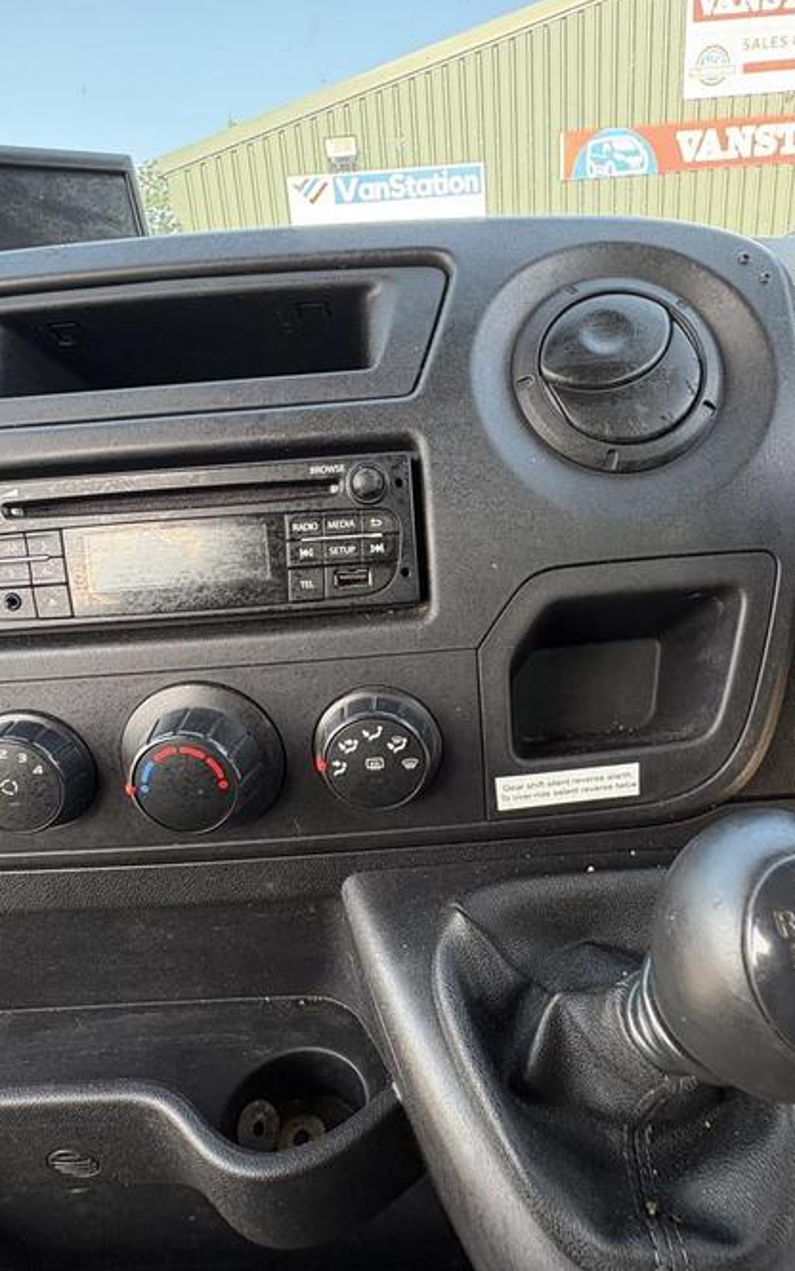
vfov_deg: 85.0
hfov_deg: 59.6
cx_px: 426
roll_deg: +2.3
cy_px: 633
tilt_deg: -18.8
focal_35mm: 20
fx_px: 693
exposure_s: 1/99
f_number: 2.2
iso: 160
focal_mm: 2.22
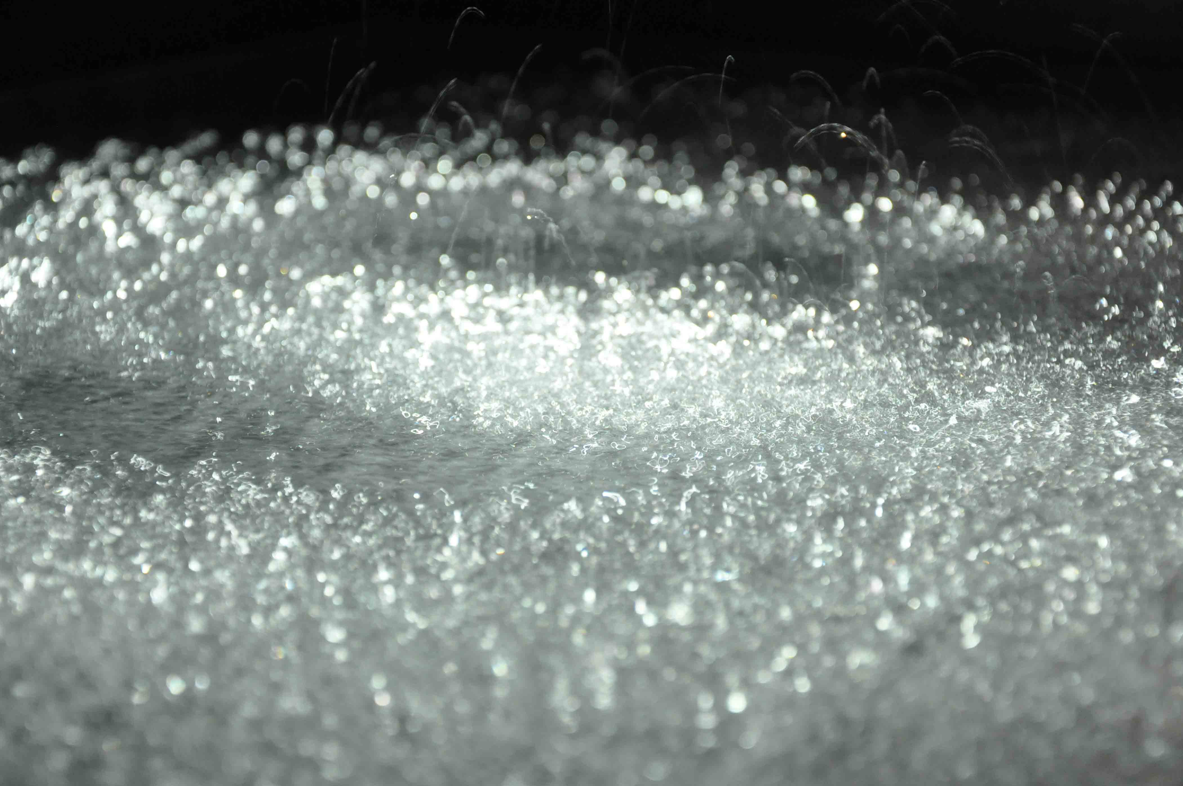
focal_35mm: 95
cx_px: 586
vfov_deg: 14.4
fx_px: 3118
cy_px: 398
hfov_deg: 21.5
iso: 1600
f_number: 5.3
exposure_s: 1/15
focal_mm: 62
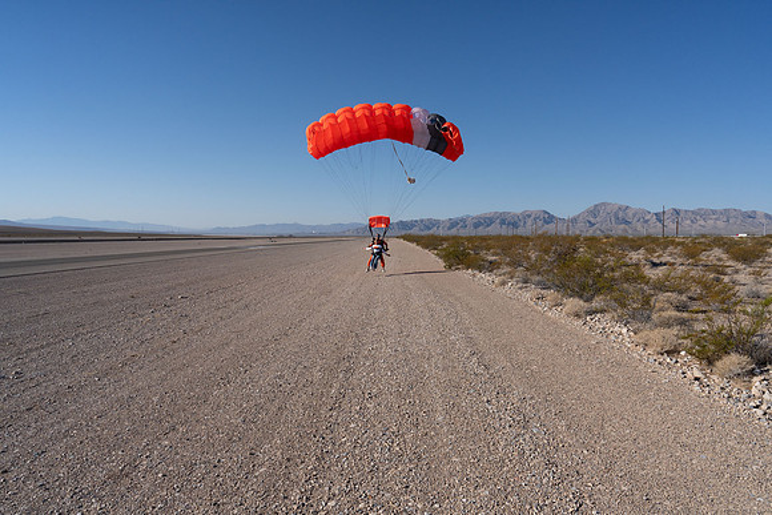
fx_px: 515
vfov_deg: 53.2
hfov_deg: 73.7
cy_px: 258
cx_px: 386
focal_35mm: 24
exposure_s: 1/2000
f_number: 11
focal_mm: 24
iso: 800
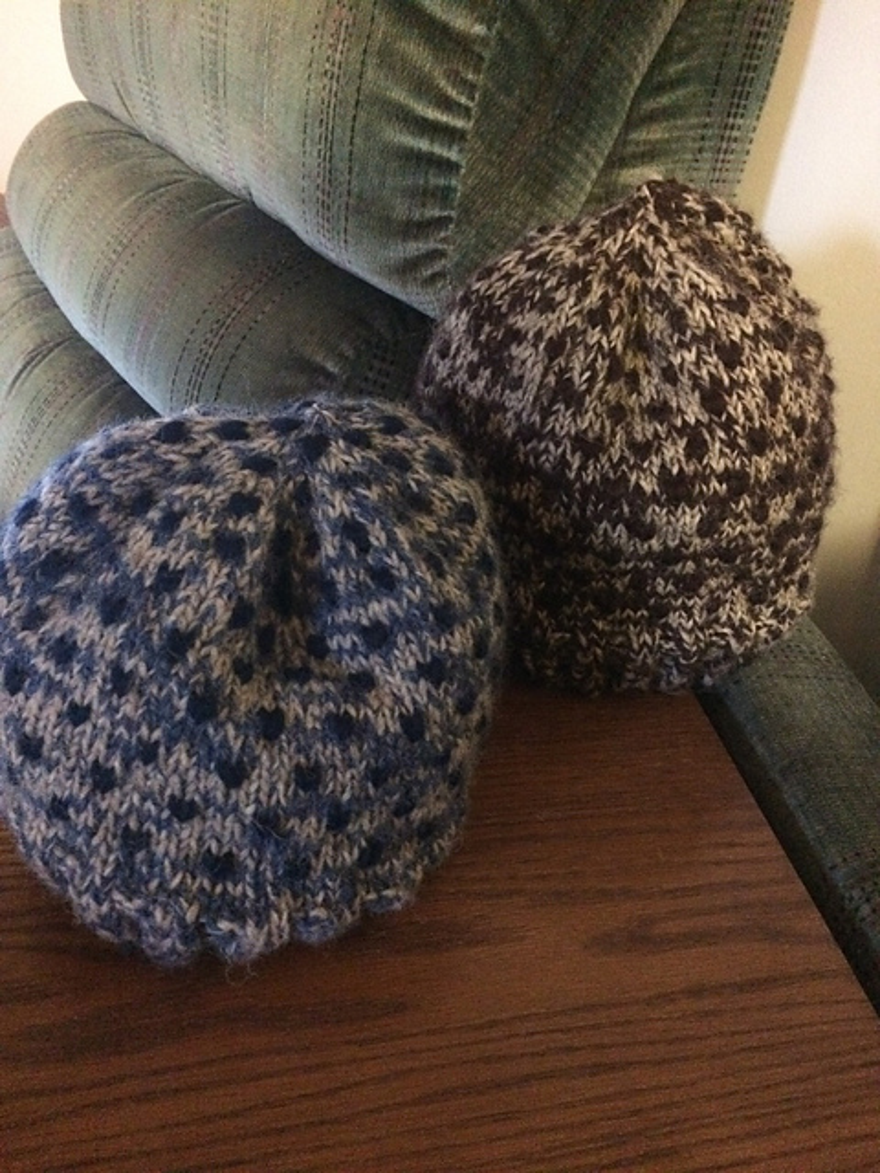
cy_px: 586
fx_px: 983
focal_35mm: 29
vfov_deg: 61.7
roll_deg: -4.3
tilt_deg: -36.0
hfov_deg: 48.2
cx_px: 440
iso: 1250
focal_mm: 4.15
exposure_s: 1/15
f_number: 2.2
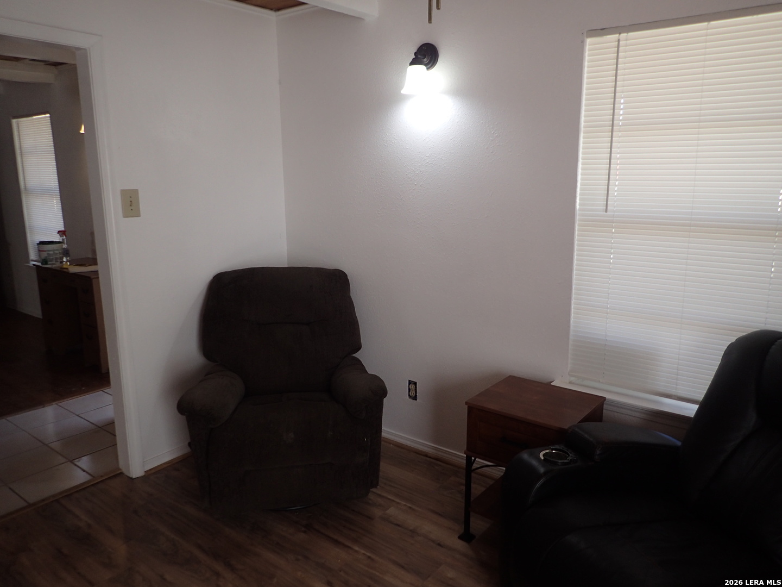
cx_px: 391
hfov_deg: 69.4
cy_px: 294
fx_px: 565
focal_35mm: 25
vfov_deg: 54.9
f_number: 2
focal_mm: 4.5
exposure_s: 1/100
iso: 100
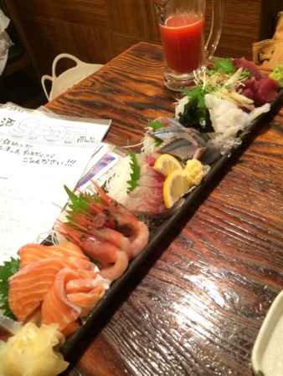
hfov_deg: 48.3
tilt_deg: -46.8
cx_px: 142
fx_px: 316
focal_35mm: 29
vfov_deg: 61.6
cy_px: 188
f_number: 2.2
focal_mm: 4.15
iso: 320
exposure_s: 1/25
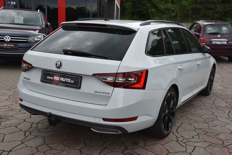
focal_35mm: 44
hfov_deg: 44.5
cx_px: 116
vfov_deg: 30.6
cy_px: 78
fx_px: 284
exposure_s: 1/320
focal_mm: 44
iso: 500
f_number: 9
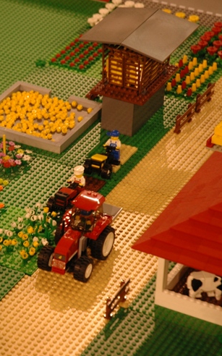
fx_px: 1493
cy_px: 181
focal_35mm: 154
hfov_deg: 8.4
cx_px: -13
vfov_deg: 13.6
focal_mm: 62
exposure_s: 1/60
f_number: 4.5
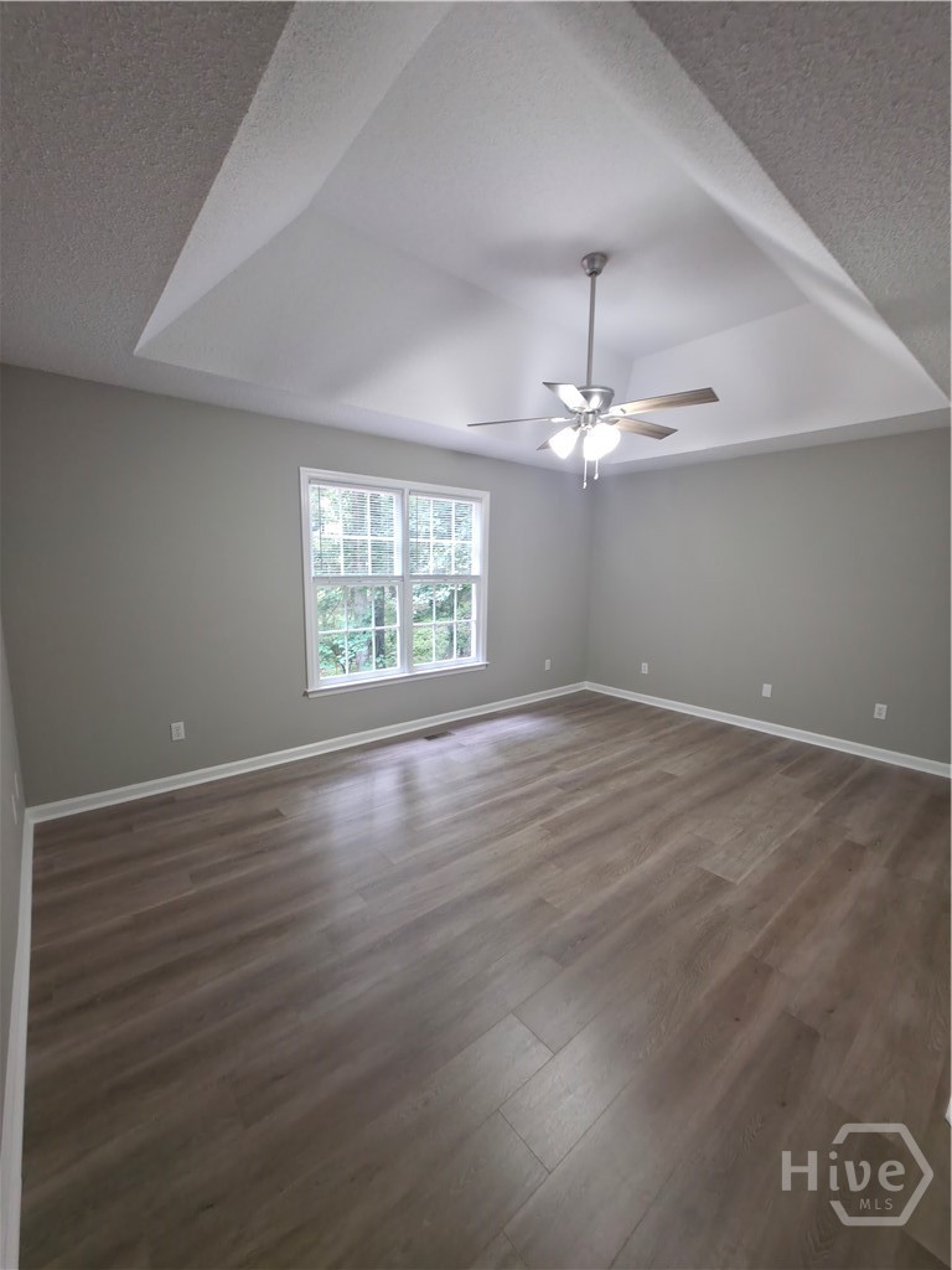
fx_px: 477
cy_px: 635
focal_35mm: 13
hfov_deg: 89.9
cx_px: 476
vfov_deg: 106.2
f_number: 1.9
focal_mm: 2.2
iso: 160
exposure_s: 1/30
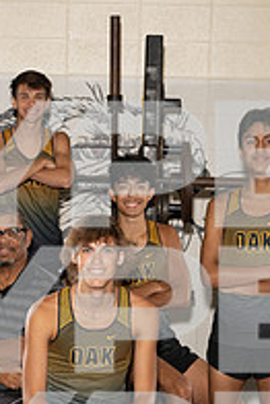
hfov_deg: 11.7
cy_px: 311
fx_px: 1314
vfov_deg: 17.4
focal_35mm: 117
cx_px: 52
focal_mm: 51
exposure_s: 1/250
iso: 320
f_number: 5
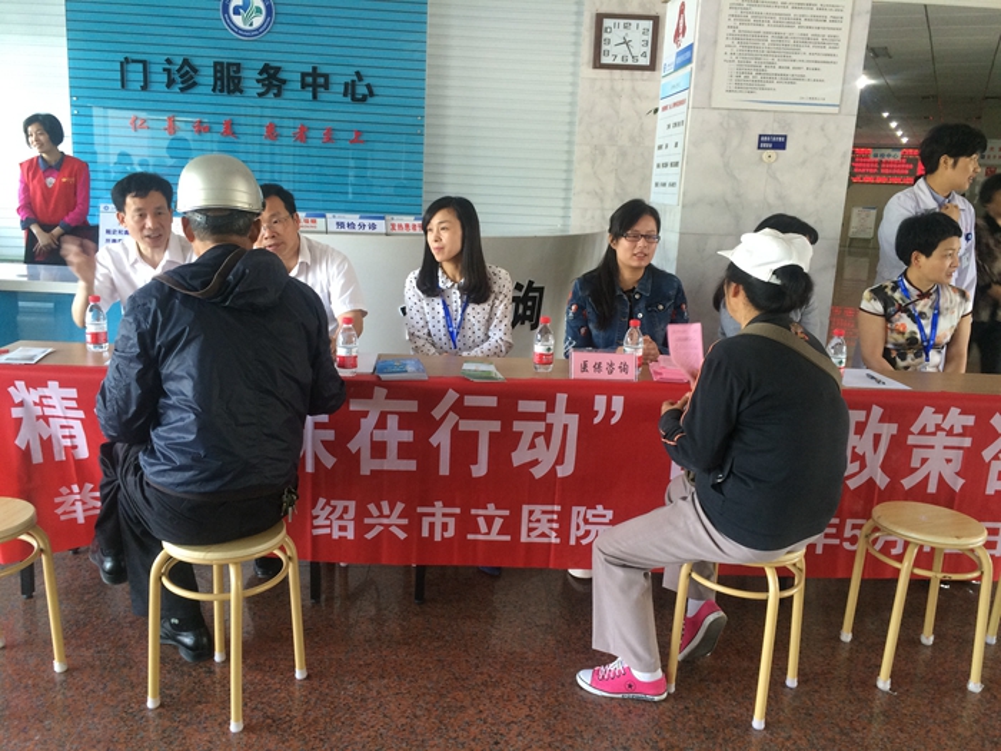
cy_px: 376
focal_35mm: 29
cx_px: 500
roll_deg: -2.5
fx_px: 839
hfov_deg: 61.7
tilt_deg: -12.9
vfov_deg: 48.2
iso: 100
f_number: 2.2
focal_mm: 4.15
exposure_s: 1/30
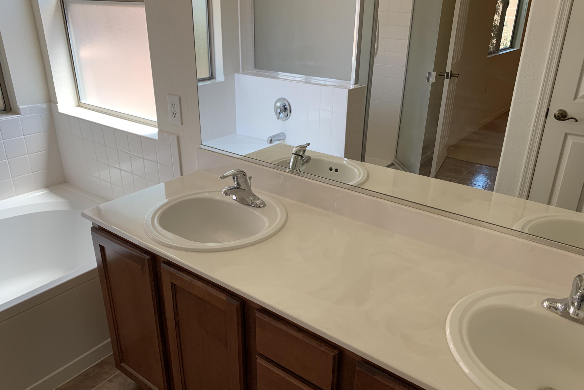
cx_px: 291
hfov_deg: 65.5
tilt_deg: -22.5
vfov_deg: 46.4
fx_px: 454
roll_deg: -0.8
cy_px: 203
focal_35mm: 28
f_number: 1.8
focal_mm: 4.25
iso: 64
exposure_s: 1/121
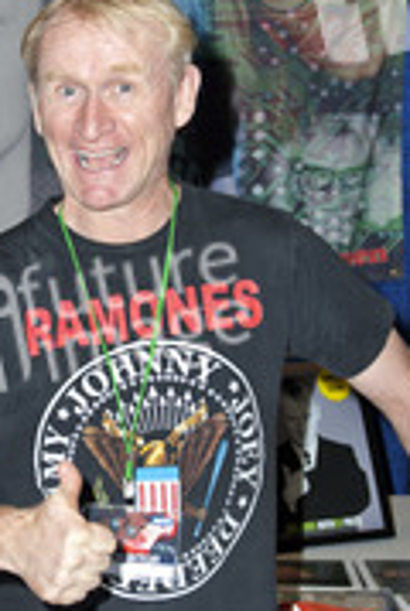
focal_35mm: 78
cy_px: 495
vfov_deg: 25.5
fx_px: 1327
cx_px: 176
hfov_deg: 17.6
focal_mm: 35
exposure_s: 1/320
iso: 400
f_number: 4
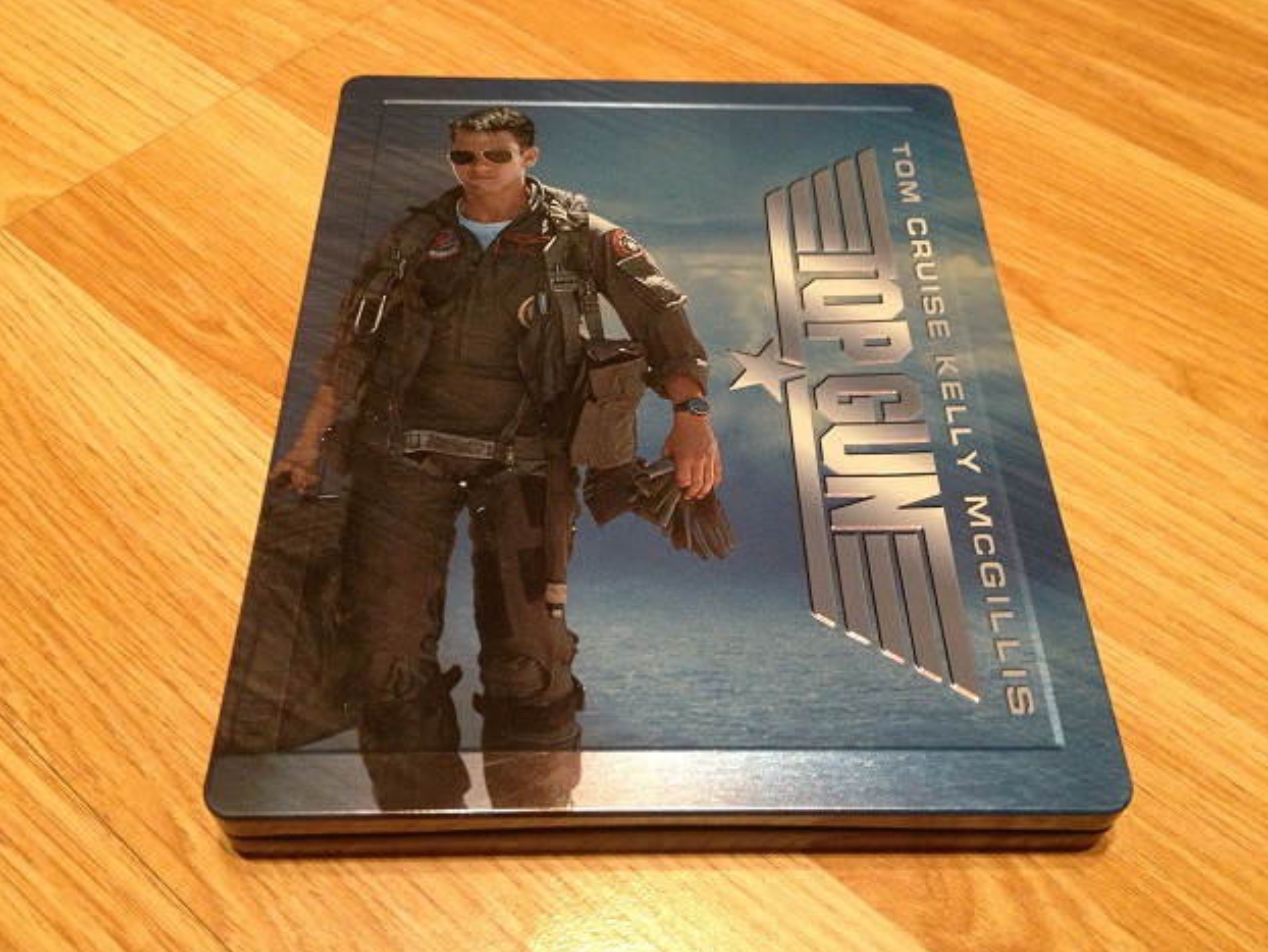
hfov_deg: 51.3
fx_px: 1319
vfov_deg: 39.7
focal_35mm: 36
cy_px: 475
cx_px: 648
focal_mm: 4.28
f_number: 2.4
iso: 320
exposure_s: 1/20
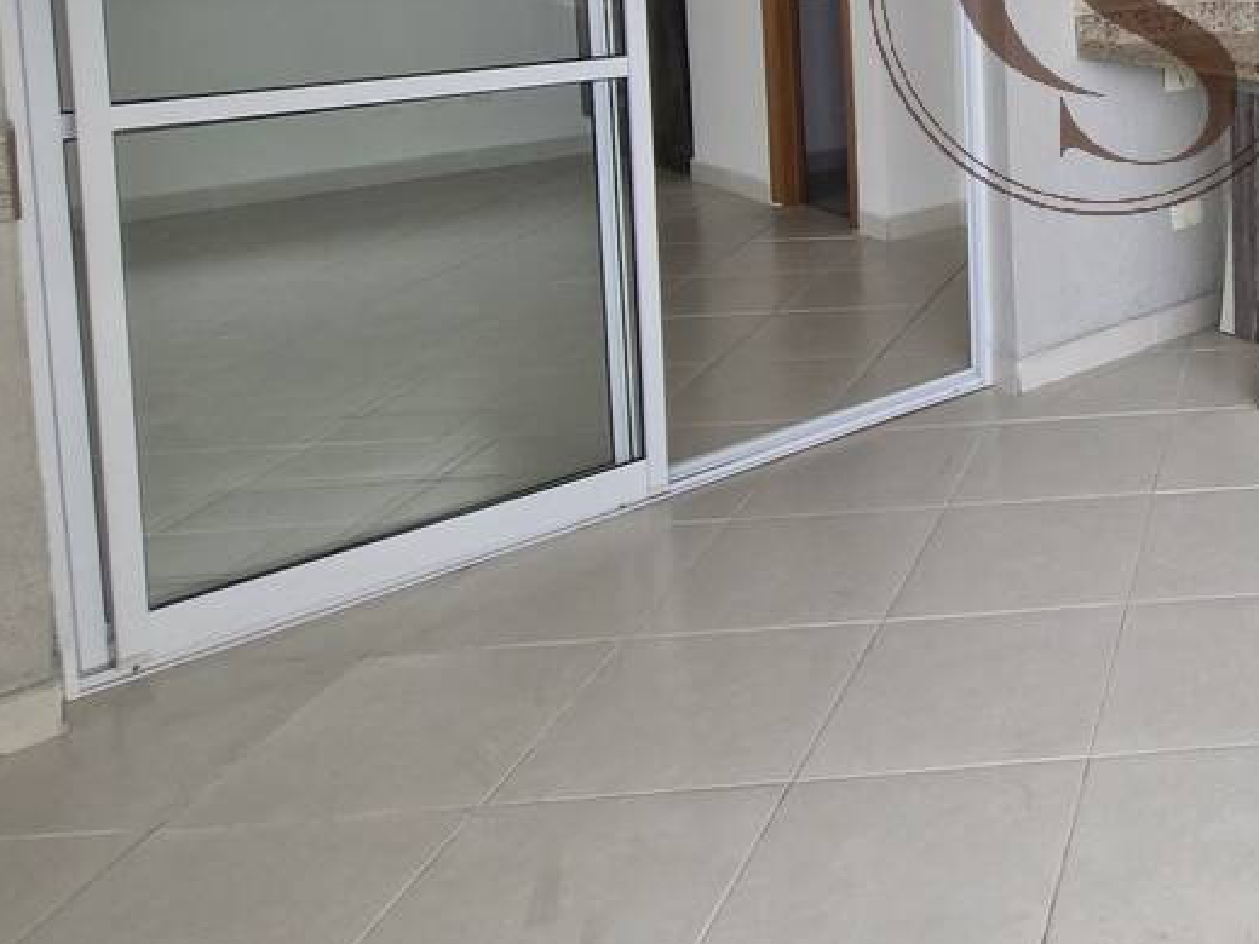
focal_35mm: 36
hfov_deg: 39.2
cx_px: 1467
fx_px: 1309
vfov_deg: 35.5
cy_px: -19
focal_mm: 1.74
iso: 64
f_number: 2.2
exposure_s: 1/120
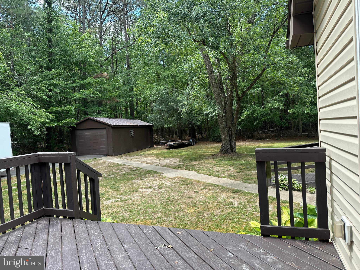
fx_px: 250
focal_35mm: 24
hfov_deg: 71.6
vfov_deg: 56.8
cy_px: 135
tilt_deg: -1.4
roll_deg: +2.6
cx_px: 180
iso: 80
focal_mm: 6.86
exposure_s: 1/393
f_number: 1.78
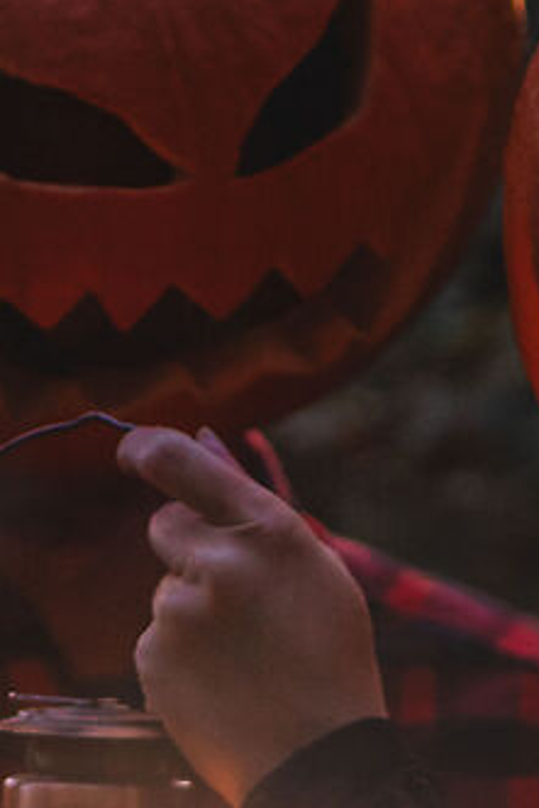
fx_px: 8121
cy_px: 1181
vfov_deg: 5.6
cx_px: 195
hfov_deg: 3.8
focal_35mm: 362
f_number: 1.8
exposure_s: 1/80
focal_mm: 50
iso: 400
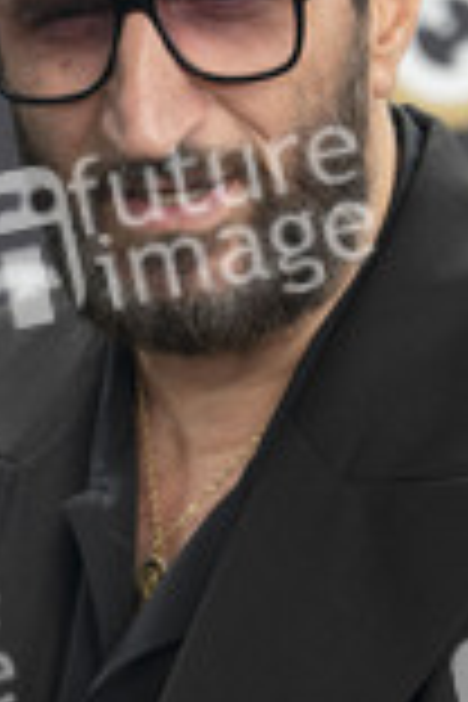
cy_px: 459
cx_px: 274
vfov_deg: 5.2
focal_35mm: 397
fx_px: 7741
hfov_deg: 3.5
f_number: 4.5
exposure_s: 1/200
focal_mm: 155
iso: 400
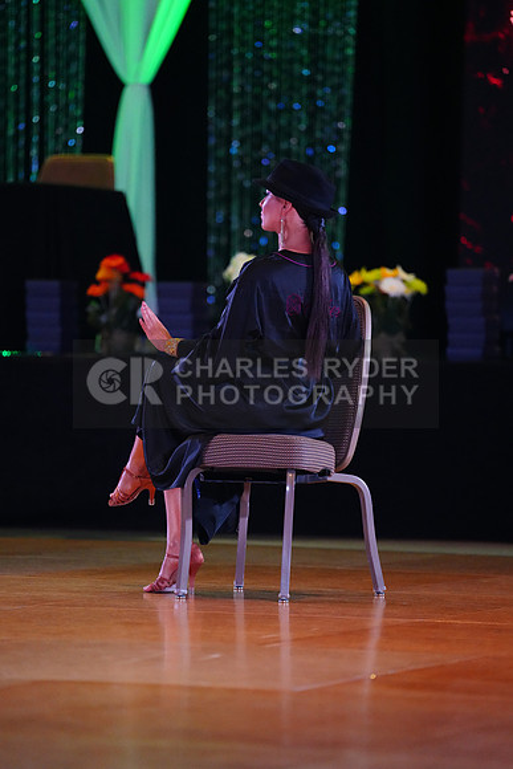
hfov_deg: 6.9
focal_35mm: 200
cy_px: 384
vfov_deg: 10.3
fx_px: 4272
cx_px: 256
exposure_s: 1/400
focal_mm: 200
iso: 6400
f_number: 2.8
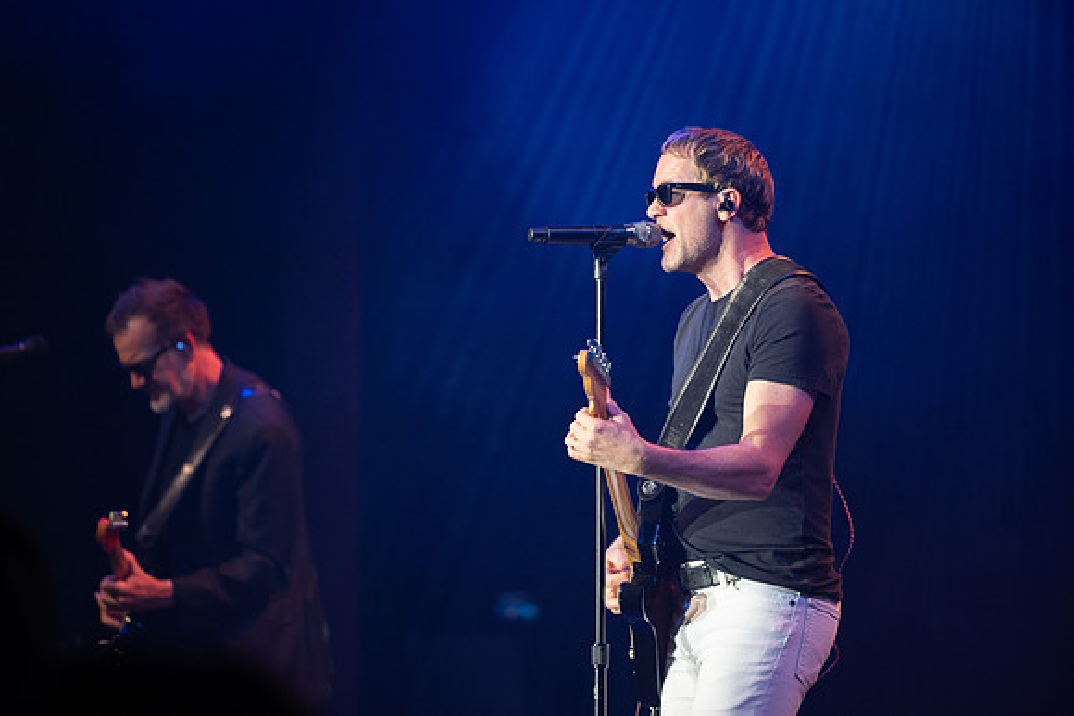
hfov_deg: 11.4
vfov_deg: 7.6
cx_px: 537
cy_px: 358
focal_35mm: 180
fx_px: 5371
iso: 1000
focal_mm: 180
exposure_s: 1/200
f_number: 2.8
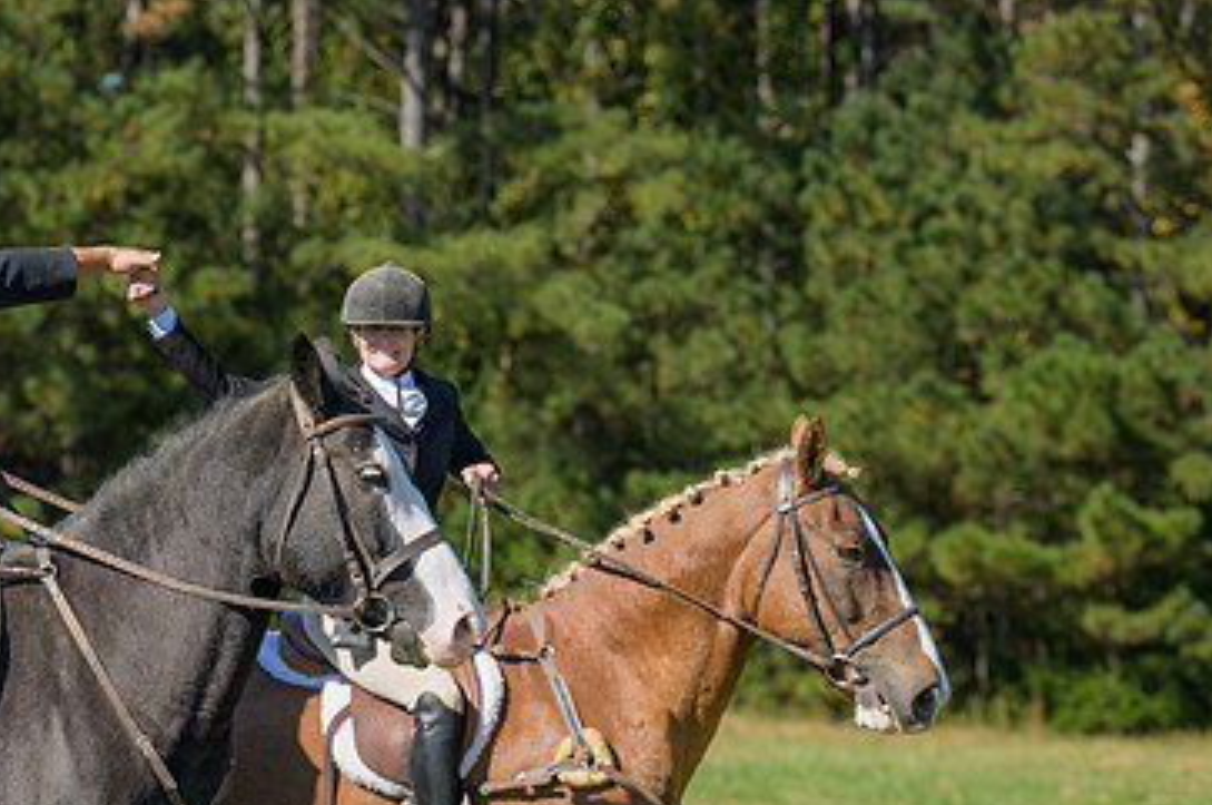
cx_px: 313
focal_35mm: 143
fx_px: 4808
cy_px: 577
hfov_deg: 14.3
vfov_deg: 9.6
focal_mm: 85
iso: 200
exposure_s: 1/800
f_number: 4
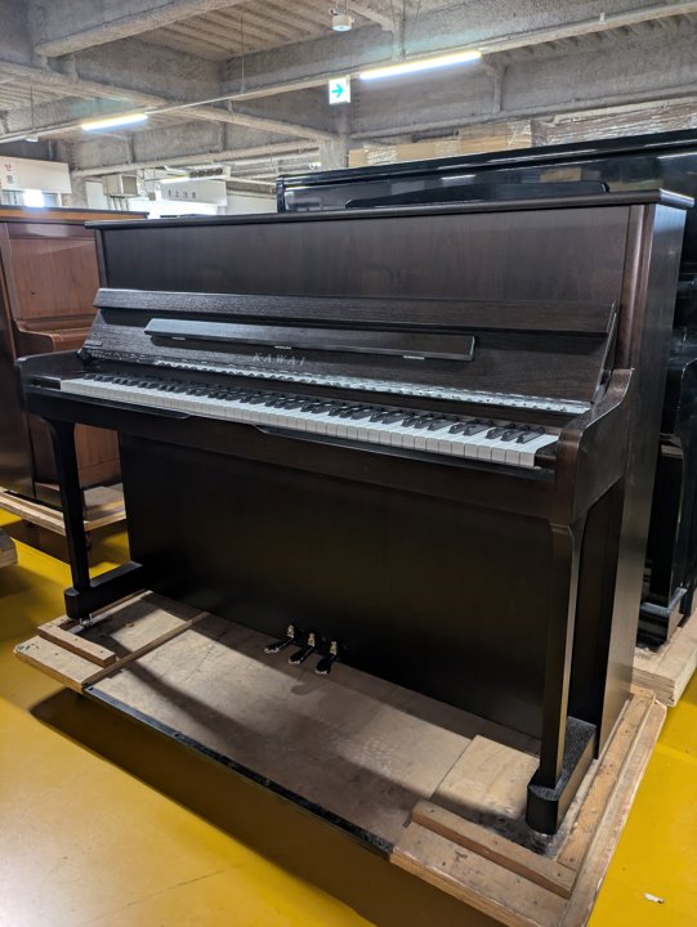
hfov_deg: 54.9
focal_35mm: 25
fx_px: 670
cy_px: 464
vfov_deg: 69.4
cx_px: 348
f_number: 1.89
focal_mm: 5.43
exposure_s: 1/30
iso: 136
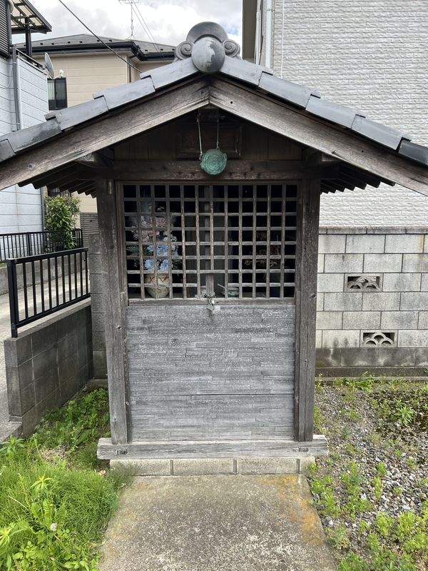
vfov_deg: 67.3
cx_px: 214
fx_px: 429
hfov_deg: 53.1
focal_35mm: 26
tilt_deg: -8.6
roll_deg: +0.2
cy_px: 286
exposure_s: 1/607
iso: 50
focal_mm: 5.7
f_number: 1.5
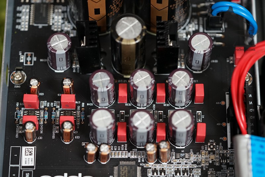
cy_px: 88
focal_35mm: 90
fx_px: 662
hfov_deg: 22.6
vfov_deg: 15.2
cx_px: 132
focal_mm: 90
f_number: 4
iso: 1600
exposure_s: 1/100
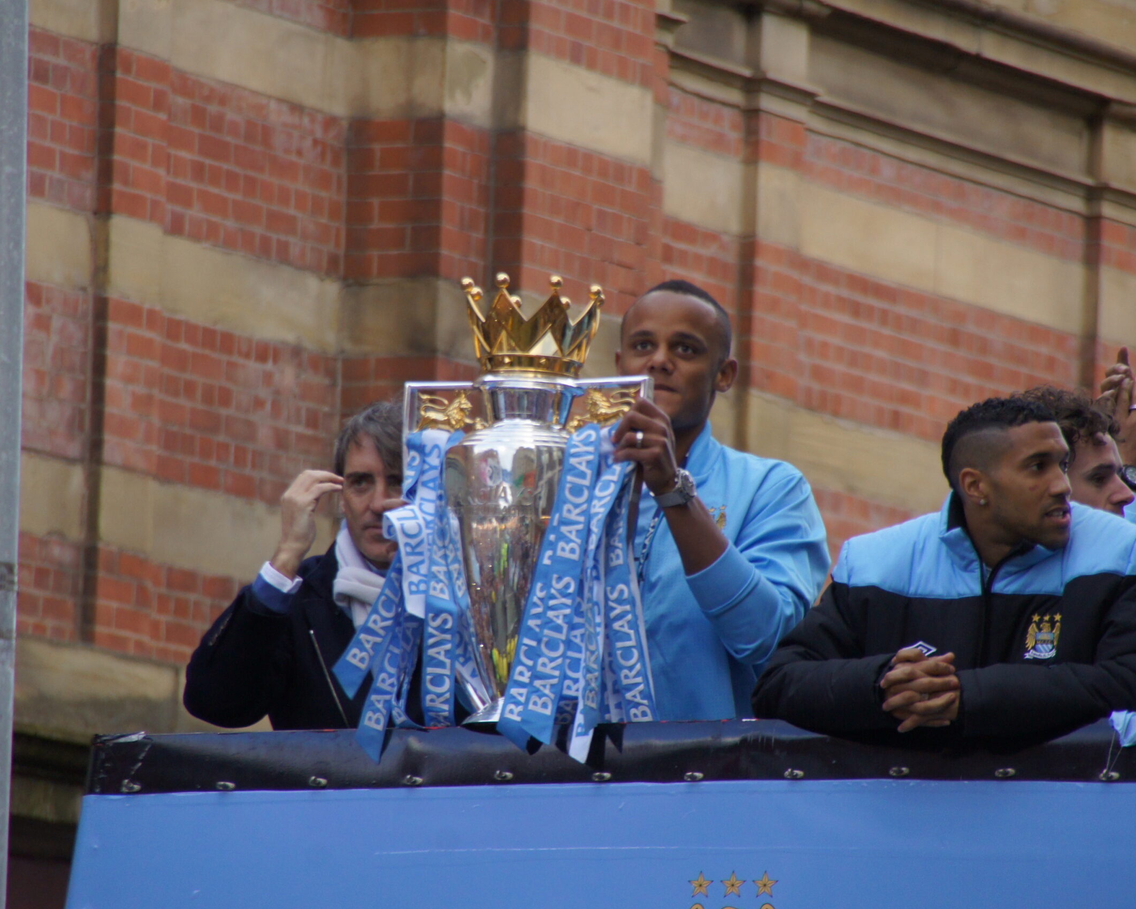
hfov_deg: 4.6
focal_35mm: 424
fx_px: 14255
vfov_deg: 3.7
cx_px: 612
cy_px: 454
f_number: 8
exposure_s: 1/250
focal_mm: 250
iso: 800
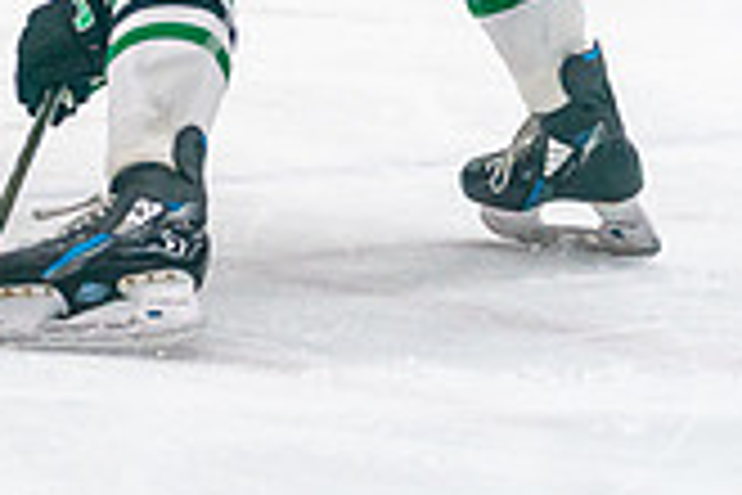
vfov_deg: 4.1
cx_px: -301
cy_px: -299
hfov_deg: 6.1
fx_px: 6945
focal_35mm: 337
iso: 3200
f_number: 2.8
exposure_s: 1/1250
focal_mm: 96
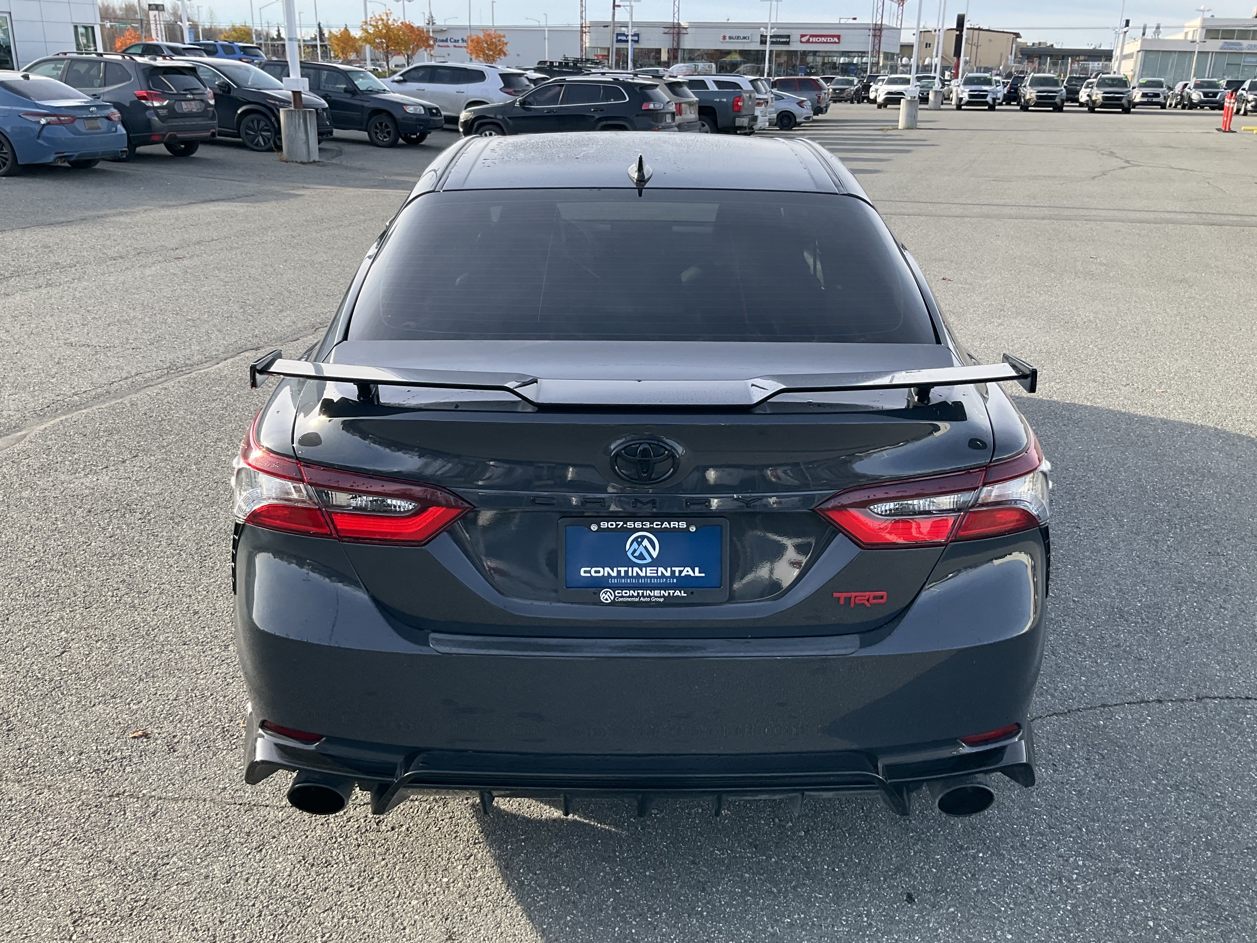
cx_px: 640
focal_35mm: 31
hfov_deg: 58.3
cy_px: 472
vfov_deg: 45.4
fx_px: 1126
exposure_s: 1/435
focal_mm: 3
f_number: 1.8
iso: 25
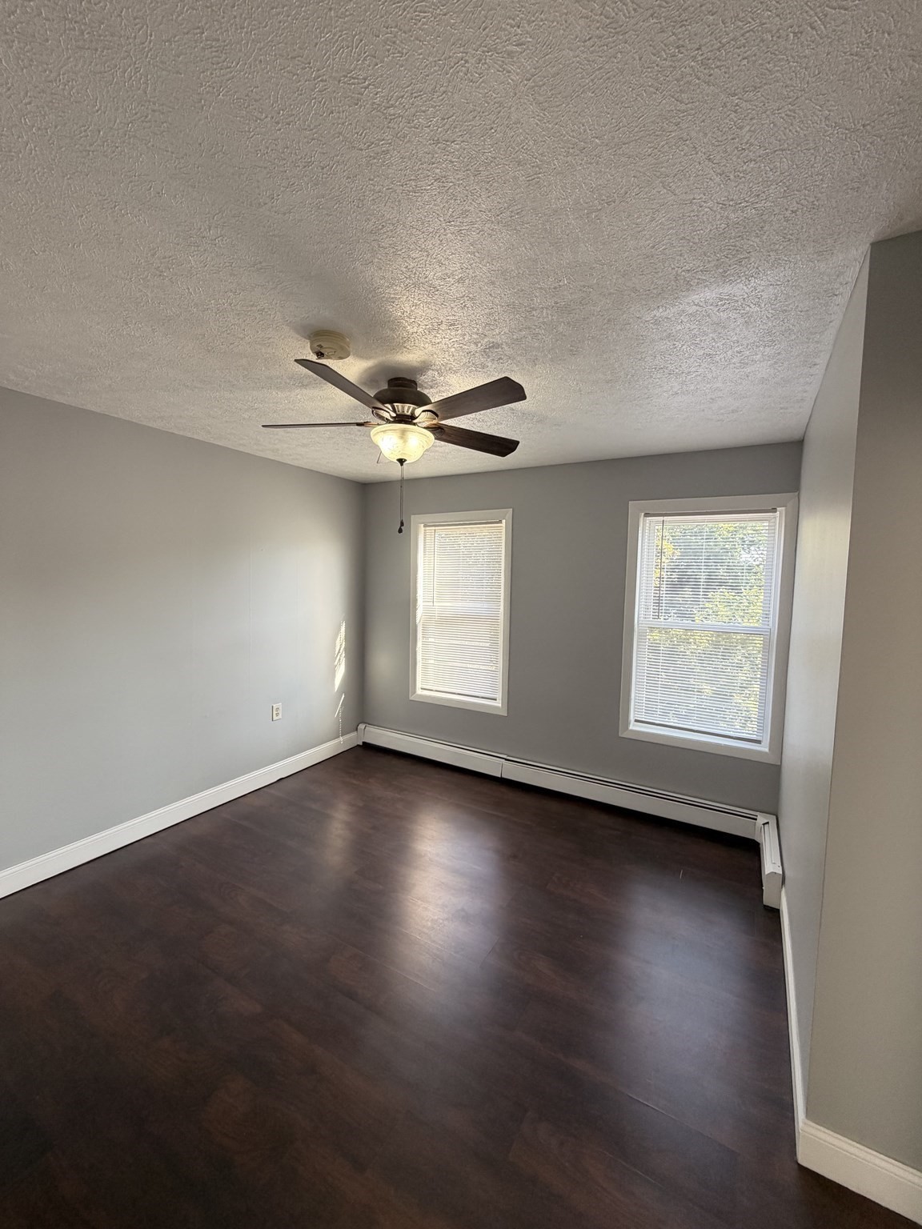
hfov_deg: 85.7
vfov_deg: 102.1
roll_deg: -1.5
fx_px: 497
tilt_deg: -3.4
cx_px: 461
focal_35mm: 14
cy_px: 614
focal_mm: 2.22
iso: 160
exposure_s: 1/120
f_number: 2.2
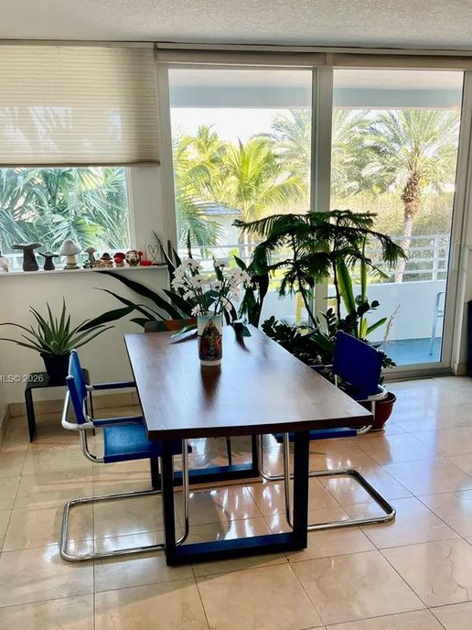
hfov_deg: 45.4
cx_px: 216
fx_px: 564
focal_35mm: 31
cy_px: 380
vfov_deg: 57.9
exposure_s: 1/120
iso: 50
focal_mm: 5.1
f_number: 1.6
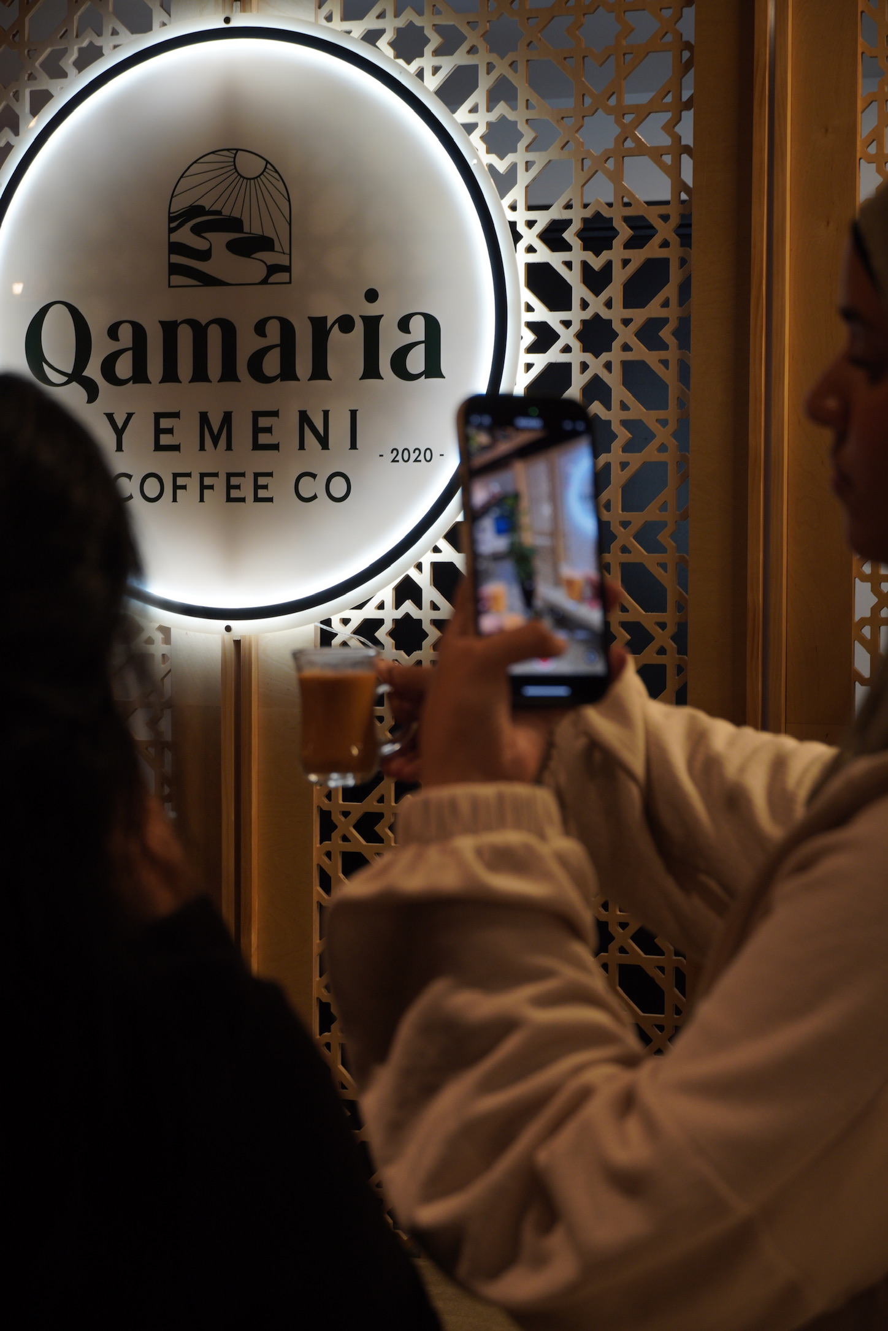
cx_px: 444
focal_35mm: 74
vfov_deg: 27.5
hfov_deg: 18.5
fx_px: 2719
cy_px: 666
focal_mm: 49
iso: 320
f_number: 5
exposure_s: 1/50
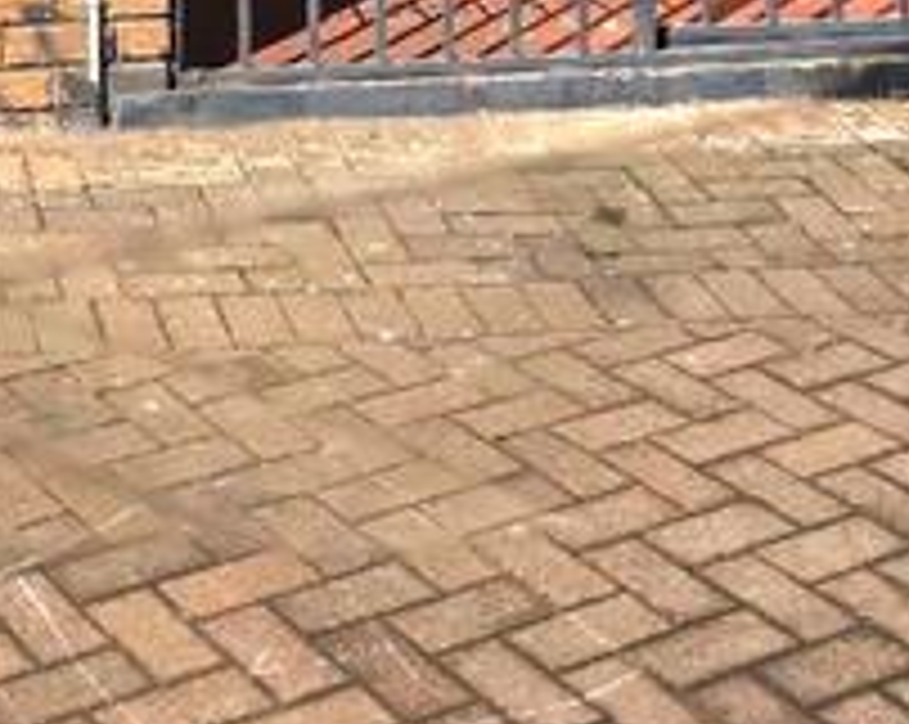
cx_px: 117
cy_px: -387
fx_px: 2391
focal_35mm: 89
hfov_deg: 21.1
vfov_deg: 15.7
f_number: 1.7
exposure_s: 1/5000
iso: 80
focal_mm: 6.3
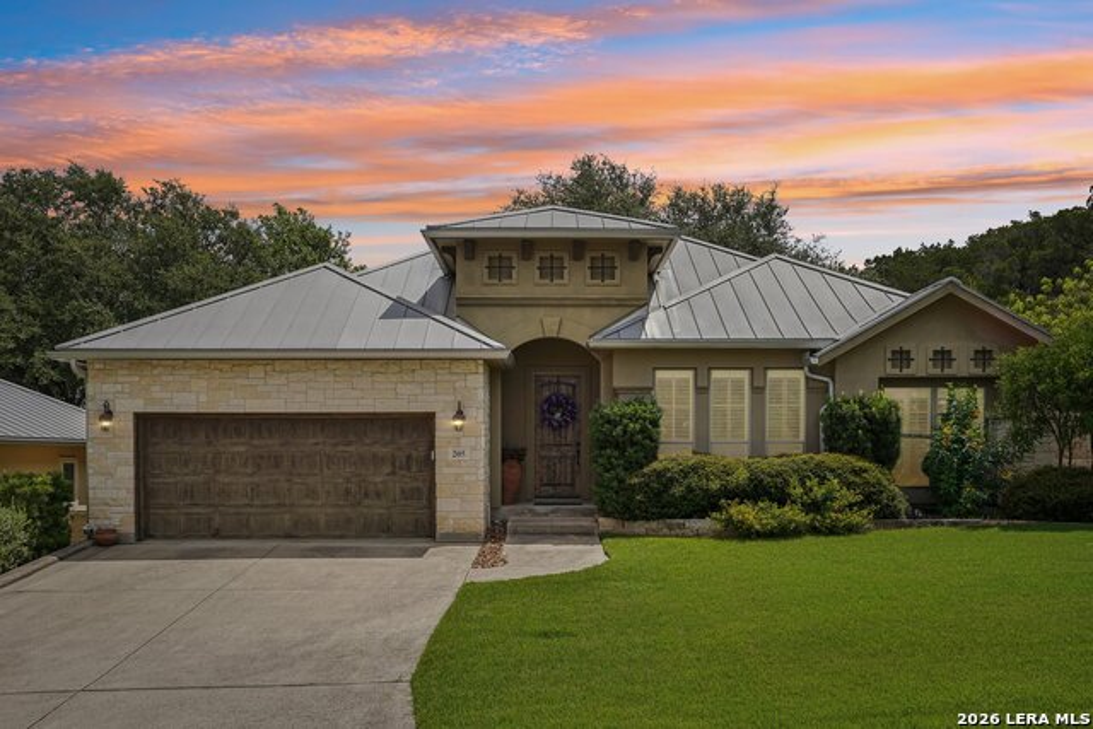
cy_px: 364
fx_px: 987
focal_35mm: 32
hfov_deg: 58.0
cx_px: 546
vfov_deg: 40.6
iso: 100
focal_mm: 32.5
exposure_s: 1/400
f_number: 8
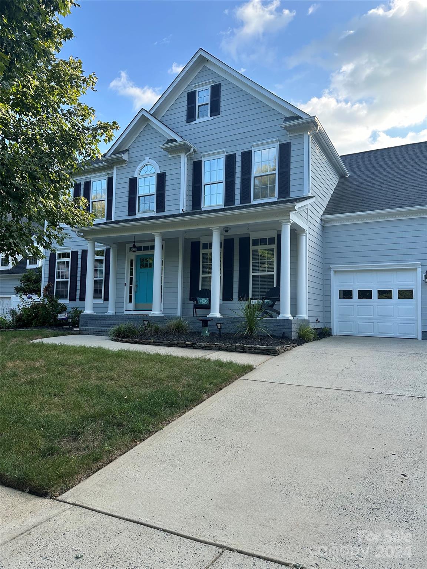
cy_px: 284
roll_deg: -2.2
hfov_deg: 56.8
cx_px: 214
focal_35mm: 24
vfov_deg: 71.6
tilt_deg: +5.2
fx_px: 395
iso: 80
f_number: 1.78
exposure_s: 1/850
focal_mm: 6.86
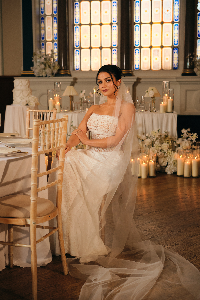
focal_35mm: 50
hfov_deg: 27.0
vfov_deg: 39.6
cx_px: 100
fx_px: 417
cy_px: 150
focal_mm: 33
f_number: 2.8
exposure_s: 1/250
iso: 400
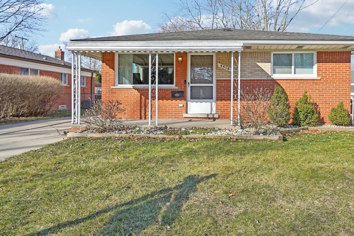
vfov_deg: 46.3
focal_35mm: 28
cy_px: 100
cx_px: 224
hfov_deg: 64.4
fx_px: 275
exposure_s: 1/1000
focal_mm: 21
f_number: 8
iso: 400
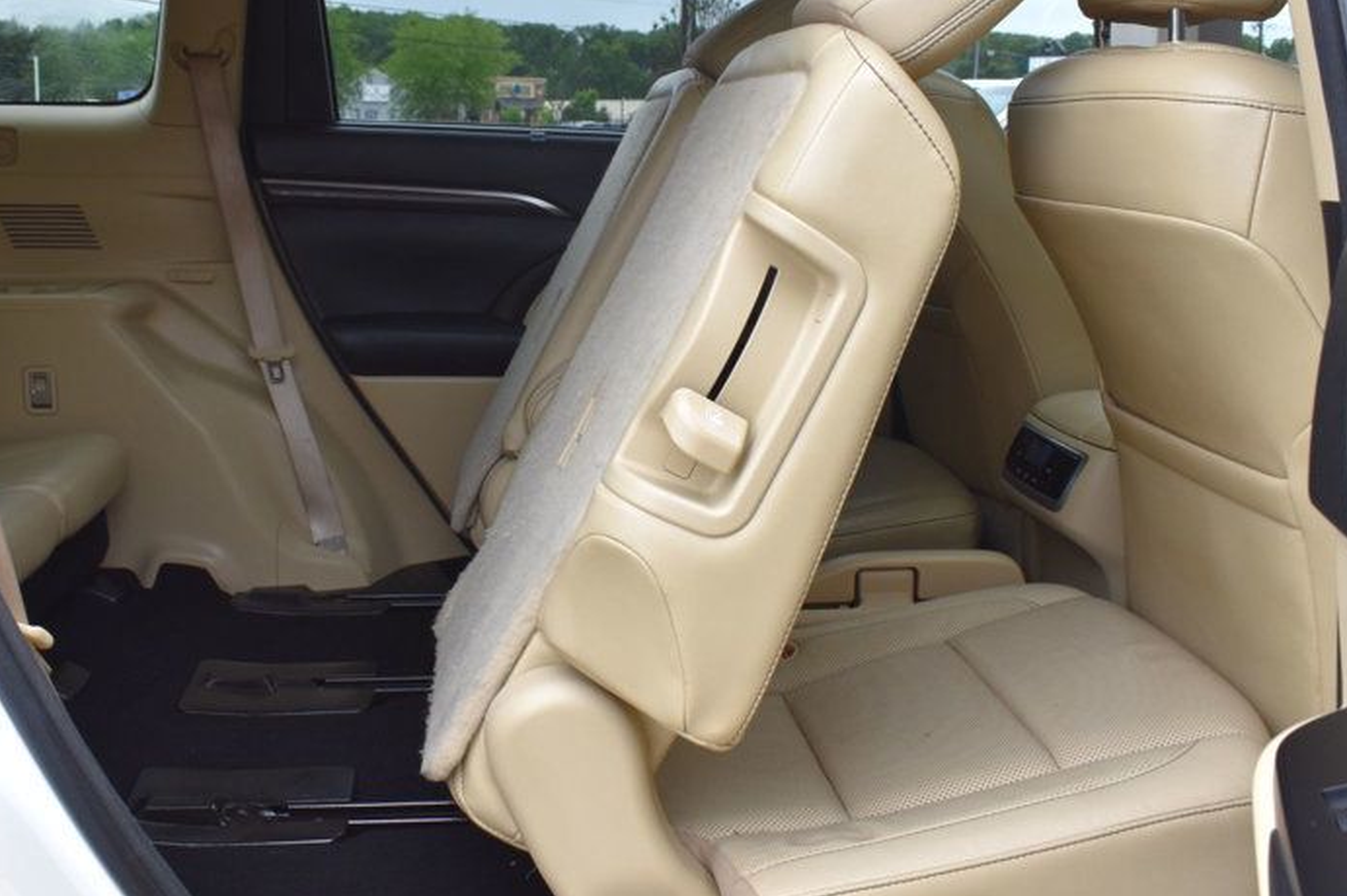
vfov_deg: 33.3
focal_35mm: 40
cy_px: 382
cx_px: 575
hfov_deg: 48.3
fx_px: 1496
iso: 400
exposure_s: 1/160
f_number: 8
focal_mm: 18
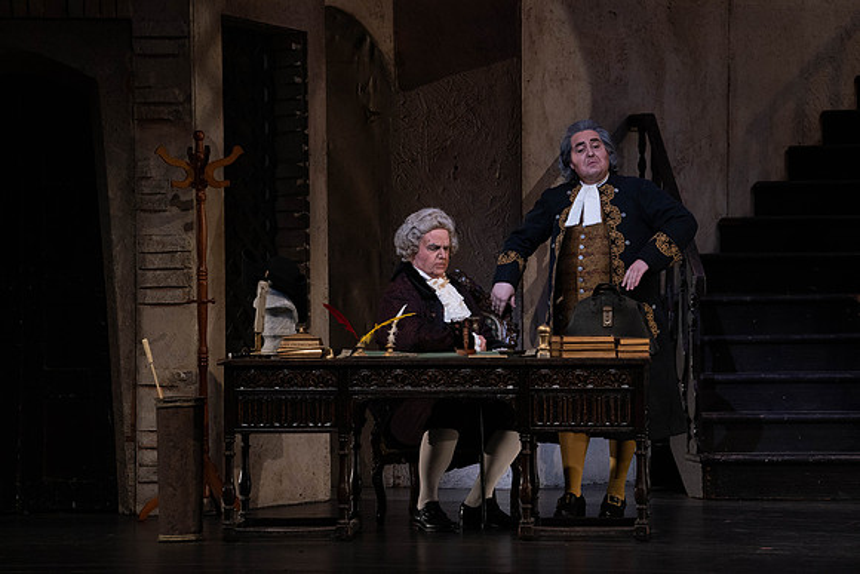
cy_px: 287
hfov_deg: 10.3
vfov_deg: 6.9
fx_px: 4779
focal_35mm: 200
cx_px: 430
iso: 3200
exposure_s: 1/250
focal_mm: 200
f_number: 9
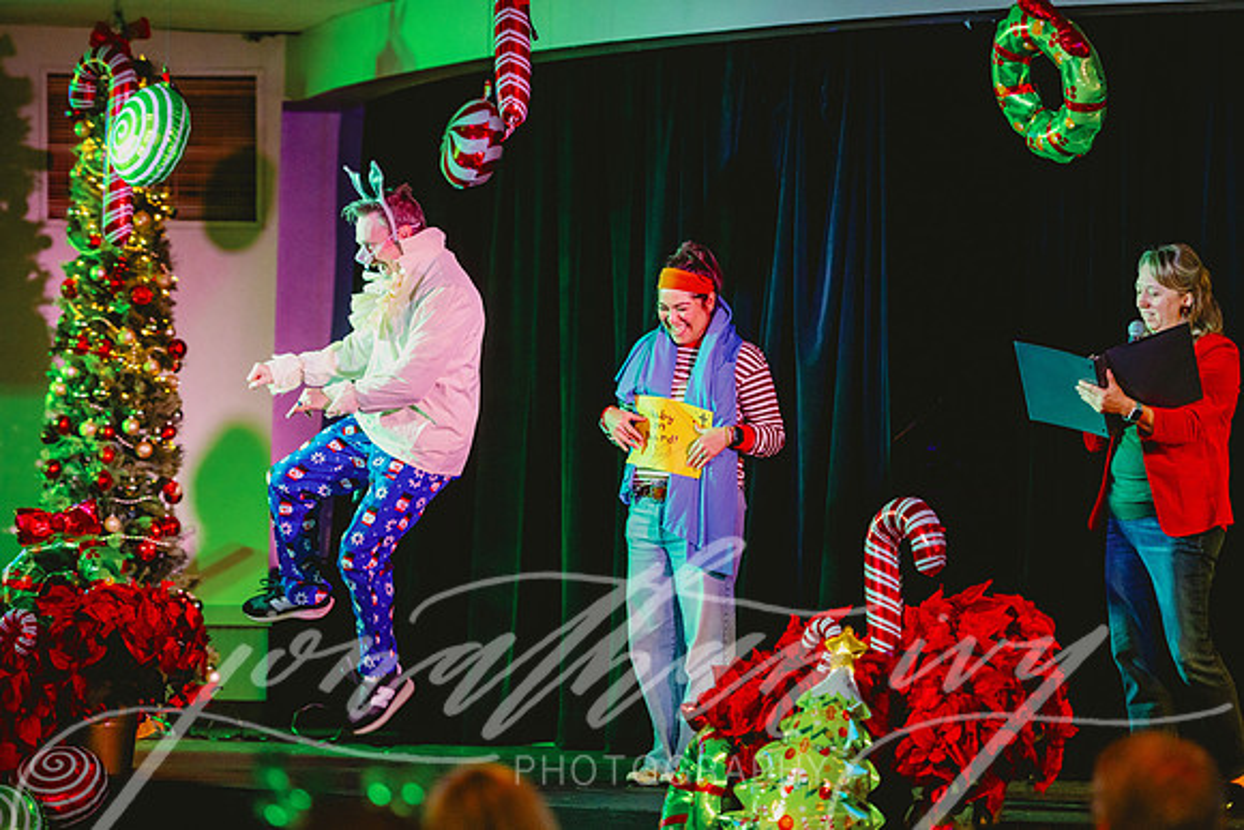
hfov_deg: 15.2
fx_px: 4666
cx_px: 622
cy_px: 415
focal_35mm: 135
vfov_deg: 10.2
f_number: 2.8
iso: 2000
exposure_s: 1/320
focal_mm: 135
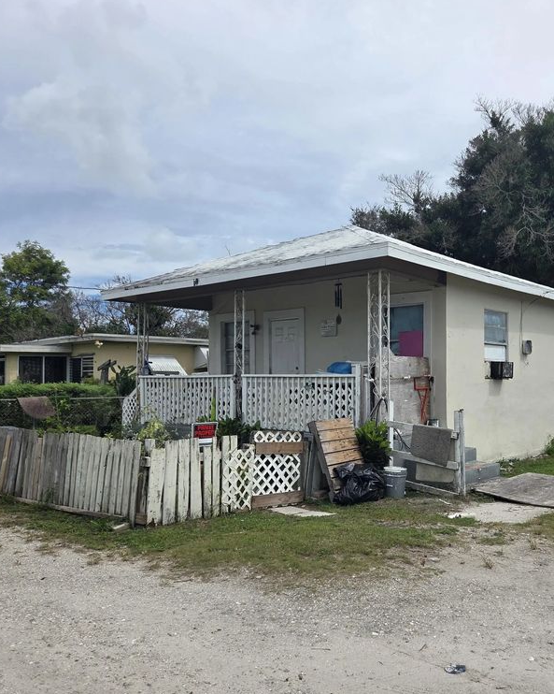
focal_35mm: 31
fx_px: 636
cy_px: 354
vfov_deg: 57.2
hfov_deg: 46.3
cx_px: 376
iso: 80
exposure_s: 1/6618
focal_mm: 5.4
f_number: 1.8
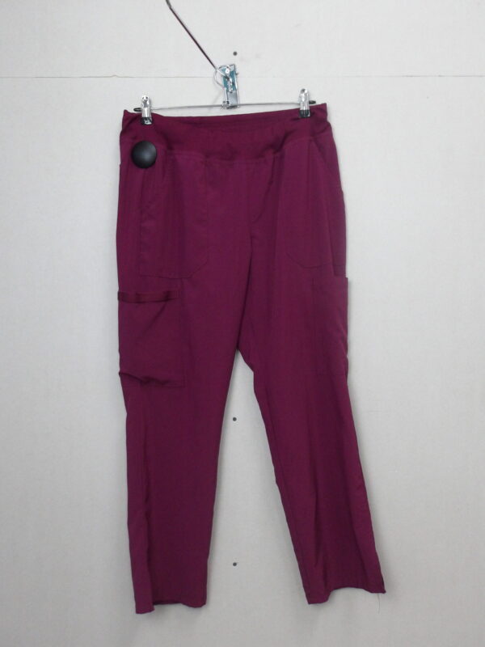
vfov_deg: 65.3
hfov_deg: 51.4
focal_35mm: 27
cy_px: 324
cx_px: 242
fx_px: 504
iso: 536
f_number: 3
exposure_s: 1/60
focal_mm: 4.9
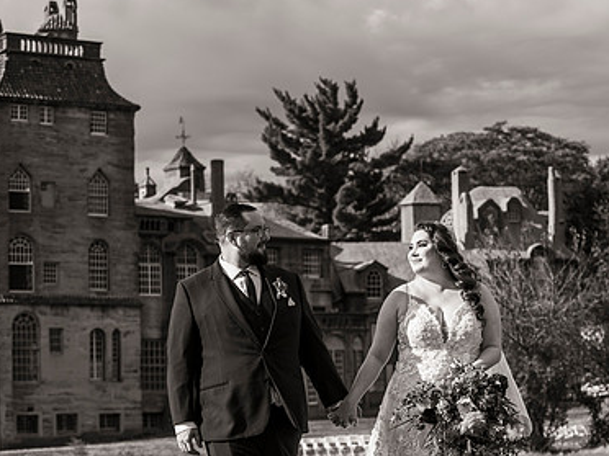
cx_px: 386
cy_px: 305
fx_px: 1847
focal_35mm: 105
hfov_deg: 18.7
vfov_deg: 14.1
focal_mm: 70
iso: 320
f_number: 4.5
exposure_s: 1/2500
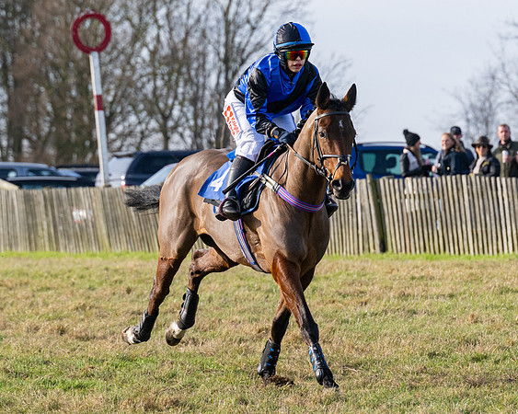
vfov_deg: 4.6
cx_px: 321
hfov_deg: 5.7
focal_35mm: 340
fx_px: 5210
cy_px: 196
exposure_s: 1/2000
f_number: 5
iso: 400
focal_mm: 160
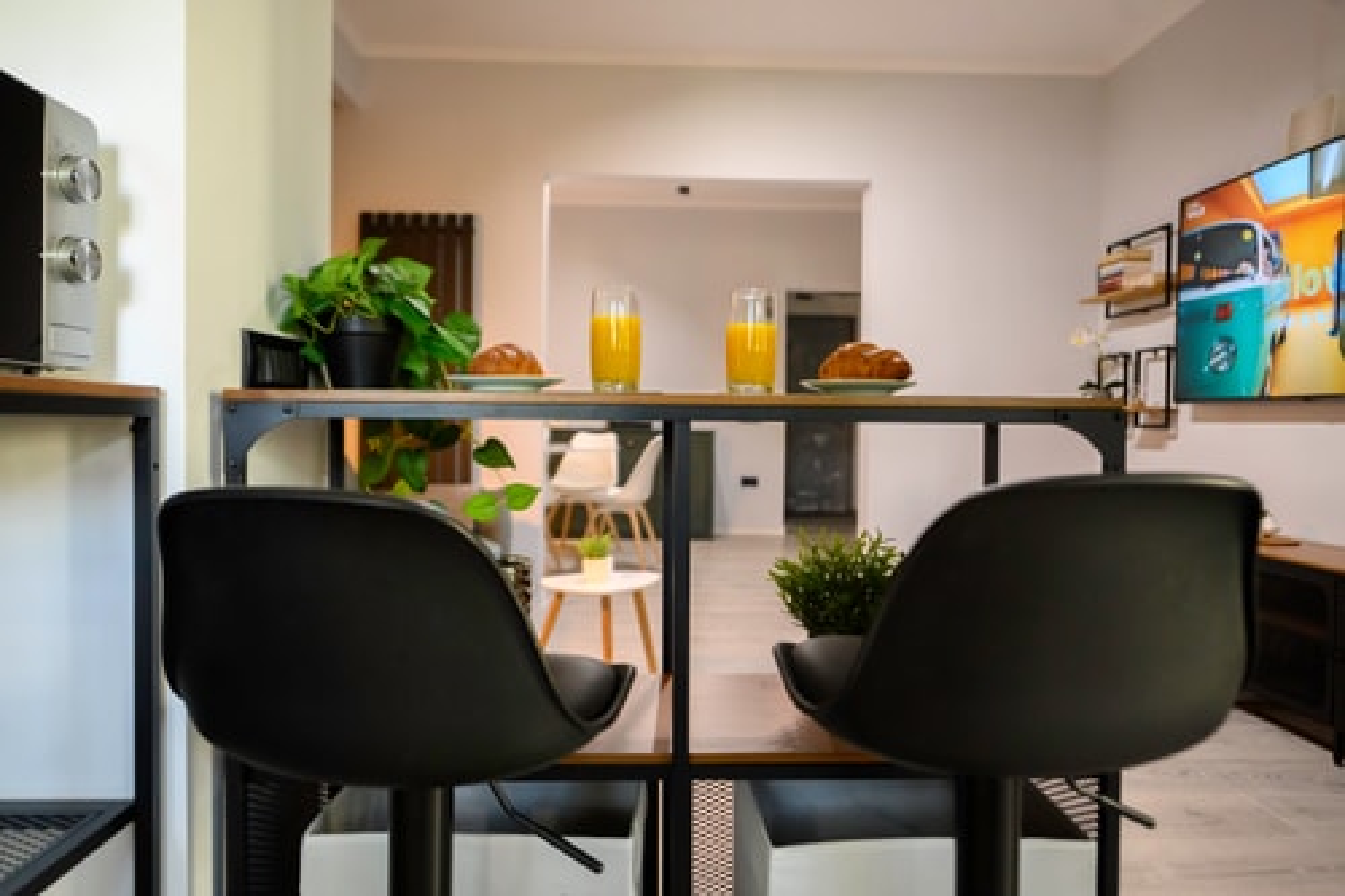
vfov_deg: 53.1
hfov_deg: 73.8
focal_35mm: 24
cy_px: 448
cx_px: 672
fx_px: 896
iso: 2500
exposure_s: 1/160
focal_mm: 24
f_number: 2.8
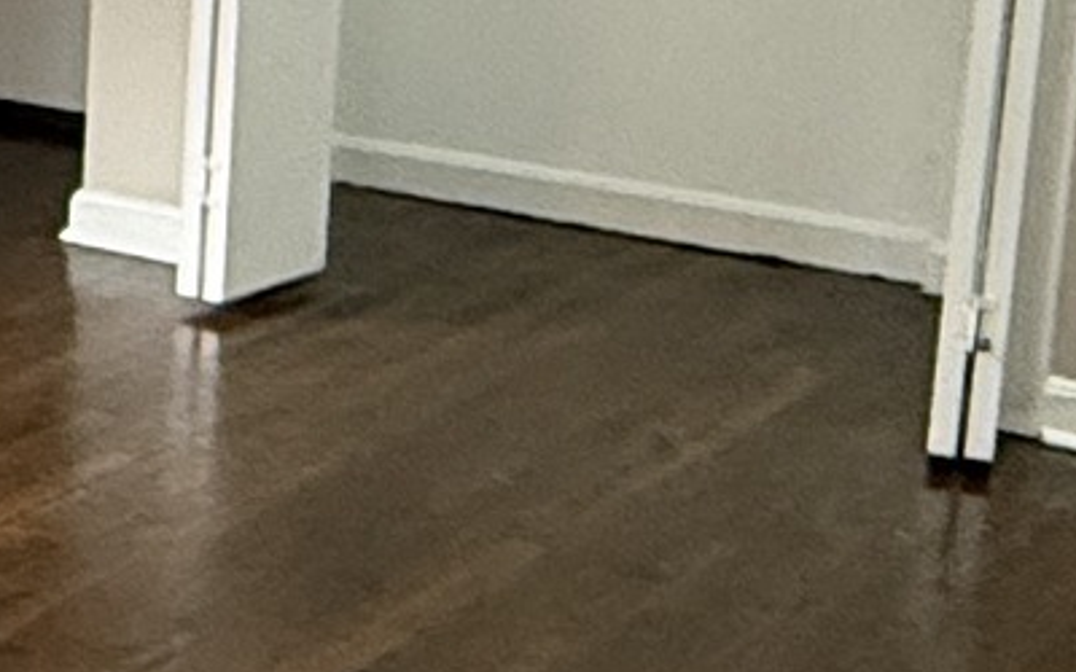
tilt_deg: -12.6
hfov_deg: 16.5
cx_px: -584
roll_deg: +0.2
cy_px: 83
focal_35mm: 114
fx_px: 3343
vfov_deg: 11.4
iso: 320
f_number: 2.2
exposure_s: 1/120
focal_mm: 2.22
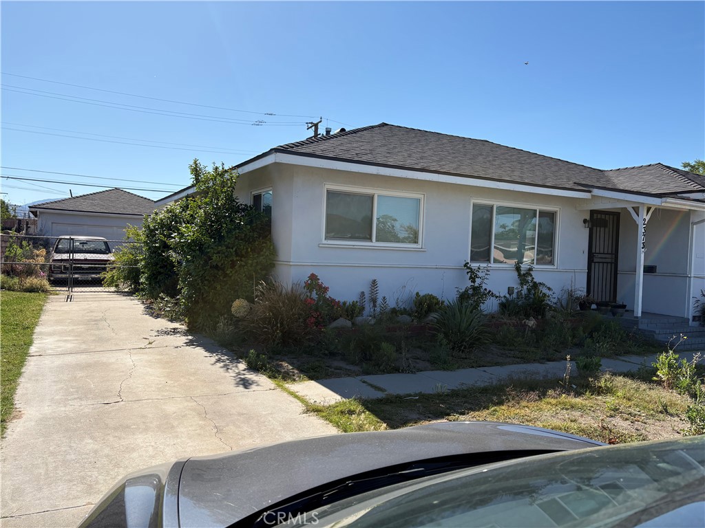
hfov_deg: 67.3
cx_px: 352
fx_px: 530
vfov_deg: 53.1
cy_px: 264
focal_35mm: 26
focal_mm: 5.96
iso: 50
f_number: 1.6
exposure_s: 1/3448
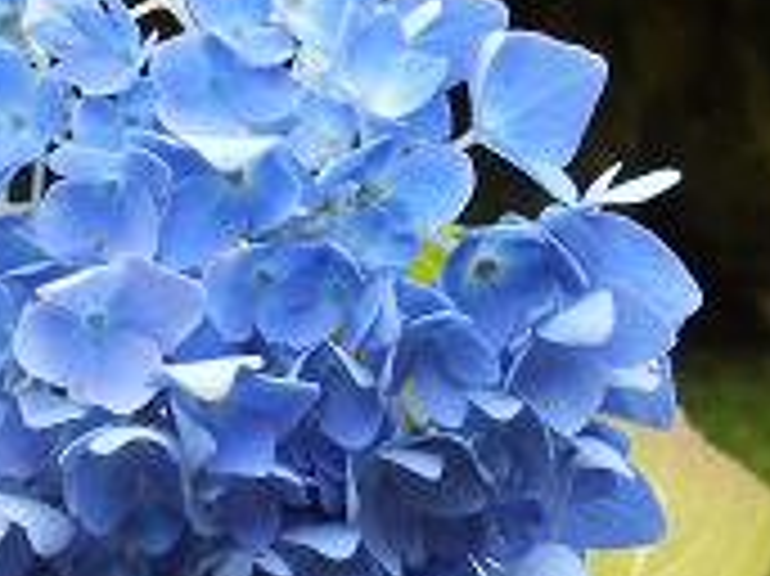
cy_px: 490
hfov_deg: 24.1
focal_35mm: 81
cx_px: 498
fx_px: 1801
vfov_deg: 18.0
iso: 80
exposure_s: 1/100
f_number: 3.8
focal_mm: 5.3
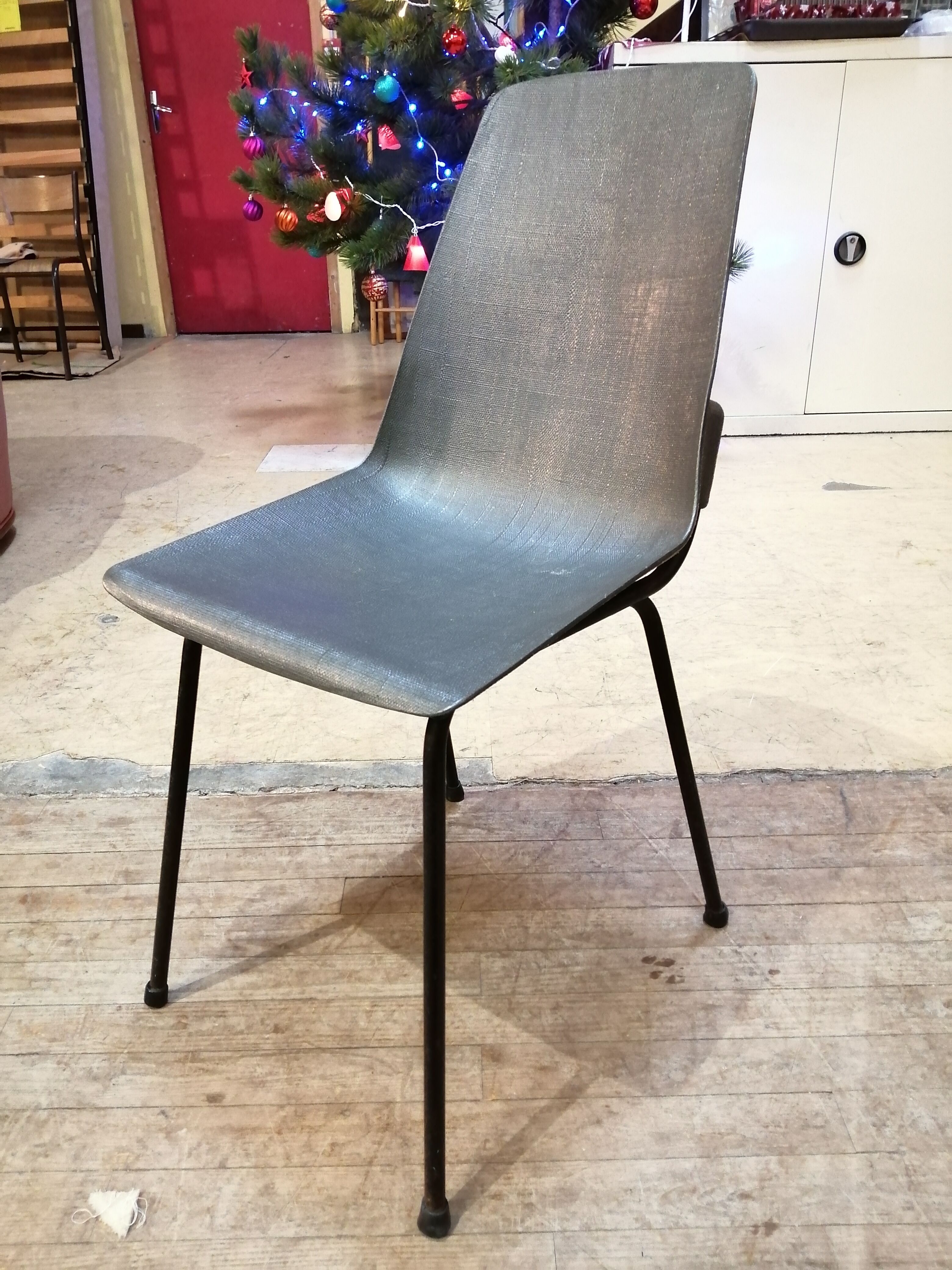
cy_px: 635
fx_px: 953
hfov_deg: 53.1
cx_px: 476
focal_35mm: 26
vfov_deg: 67.3
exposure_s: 1/20
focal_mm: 3.46
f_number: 1.8
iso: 640
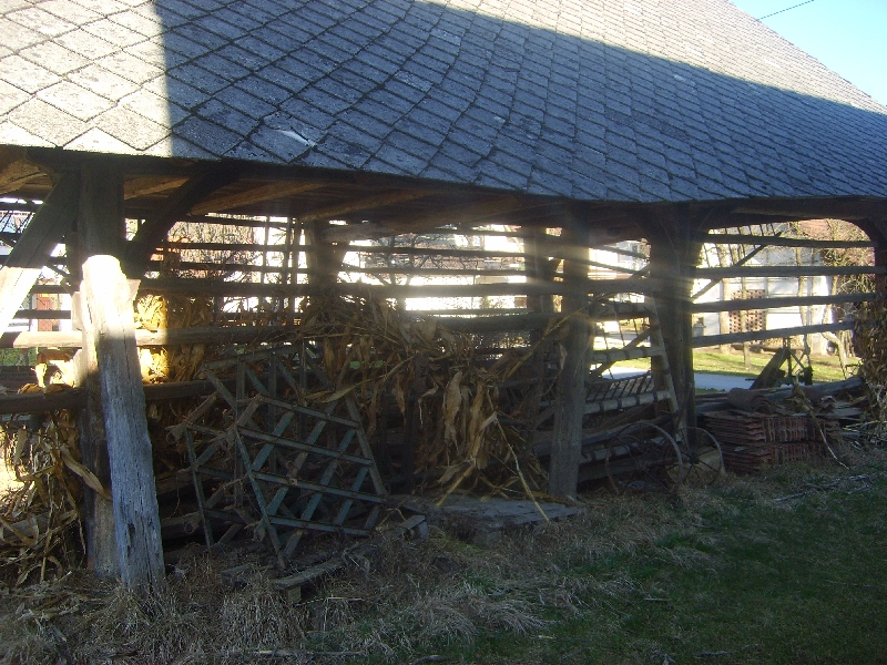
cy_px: 332
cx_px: 444
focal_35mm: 35
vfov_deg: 40.7
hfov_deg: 52.6
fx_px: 897
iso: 50
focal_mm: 5.8
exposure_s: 1/180
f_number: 2.8
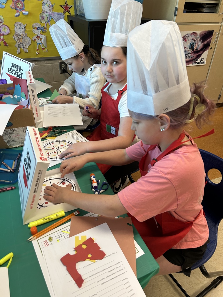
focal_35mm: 26
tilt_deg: -36.1
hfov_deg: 53.1
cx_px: 112
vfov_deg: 67.3
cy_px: 148
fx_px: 223
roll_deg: -2.1
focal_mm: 5.7
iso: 125
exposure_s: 1/120
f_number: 1.5
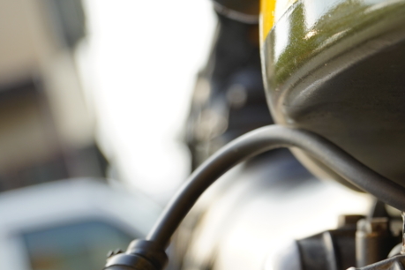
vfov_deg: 8.4
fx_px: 1845
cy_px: 78
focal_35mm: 164
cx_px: 338
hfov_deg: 12.5
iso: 100
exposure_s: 1/100
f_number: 6.3
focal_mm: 63
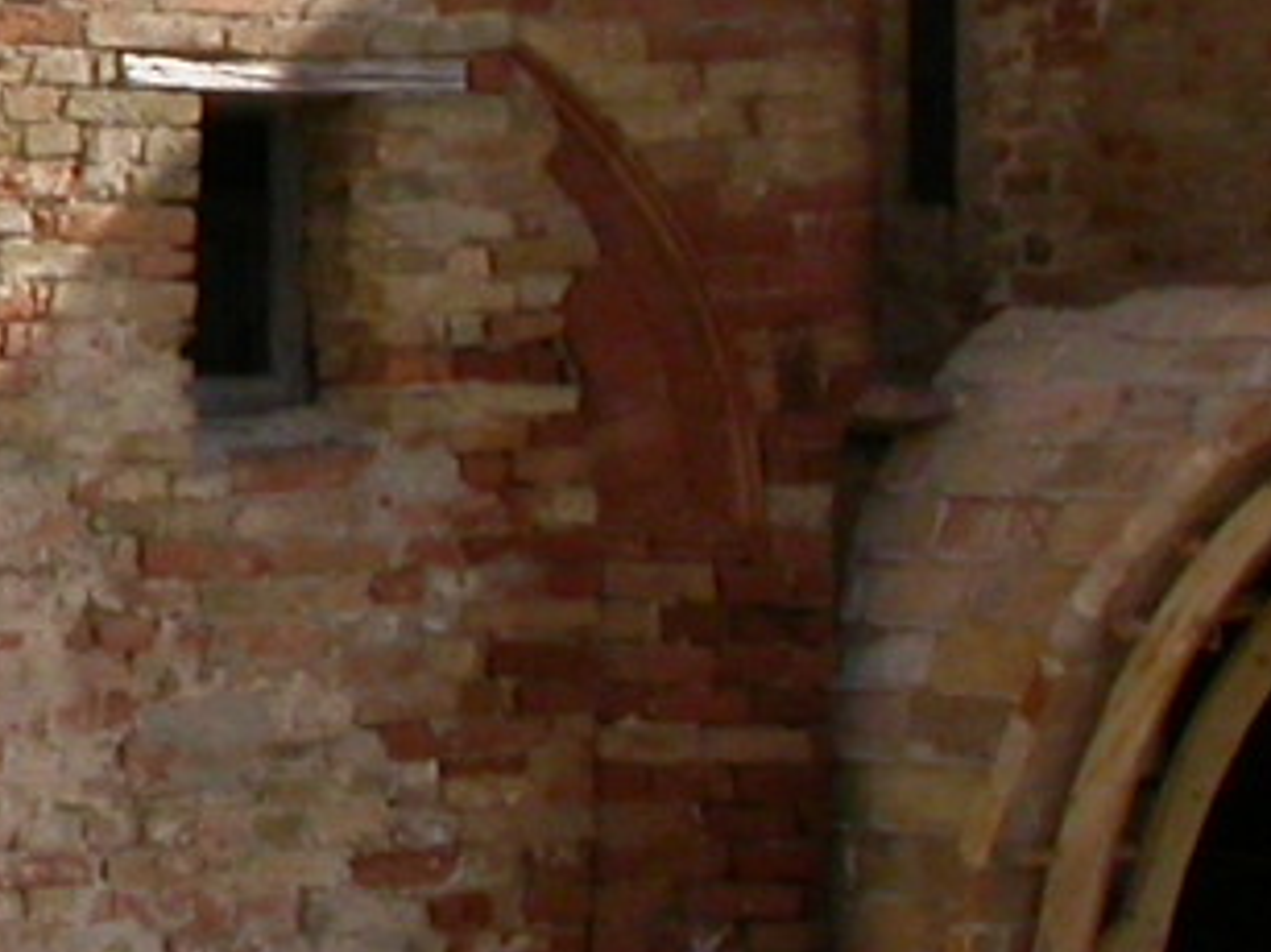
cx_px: -1023
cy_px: -170
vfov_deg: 7.4
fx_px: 7267
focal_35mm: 198
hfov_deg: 9.5
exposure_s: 1/290
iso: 100
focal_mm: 7.85
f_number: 7.5
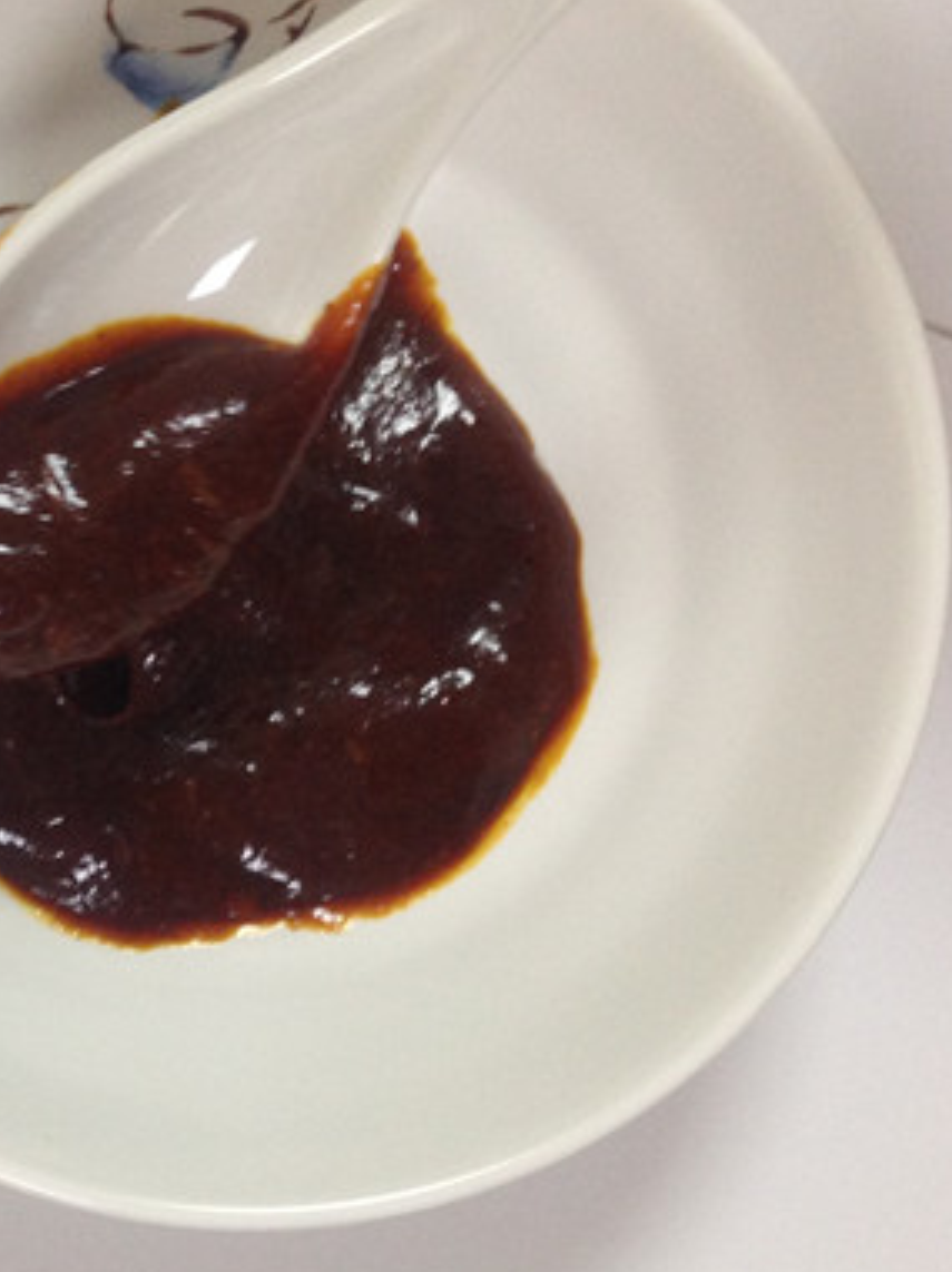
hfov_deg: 21.7
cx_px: -3
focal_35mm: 65
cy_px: 815
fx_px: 2387
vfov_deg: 29.7
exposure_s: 1/20
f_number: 2.4
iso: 125
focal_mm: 4.12
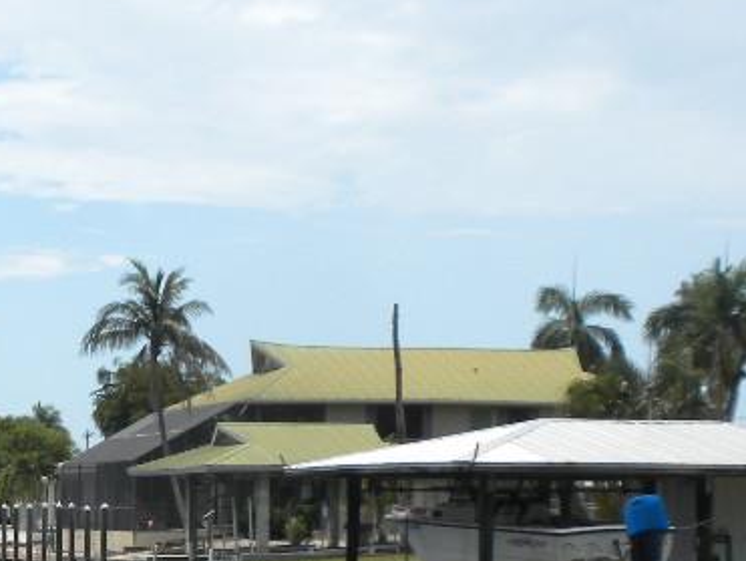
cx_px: 40
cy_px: 561
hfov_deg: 18.8
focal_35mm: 102
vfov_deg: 14.3
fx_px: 2200
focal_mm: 6.6
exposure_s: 1/110
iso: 64
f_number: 10
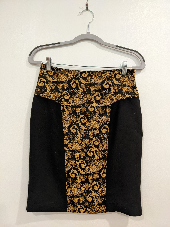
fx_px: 177
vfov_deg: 65.3
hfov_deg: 51.4
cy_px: 114
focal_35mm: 27
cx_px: 85
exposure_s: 1/30
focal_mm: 4.38
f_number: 1.73
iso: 123
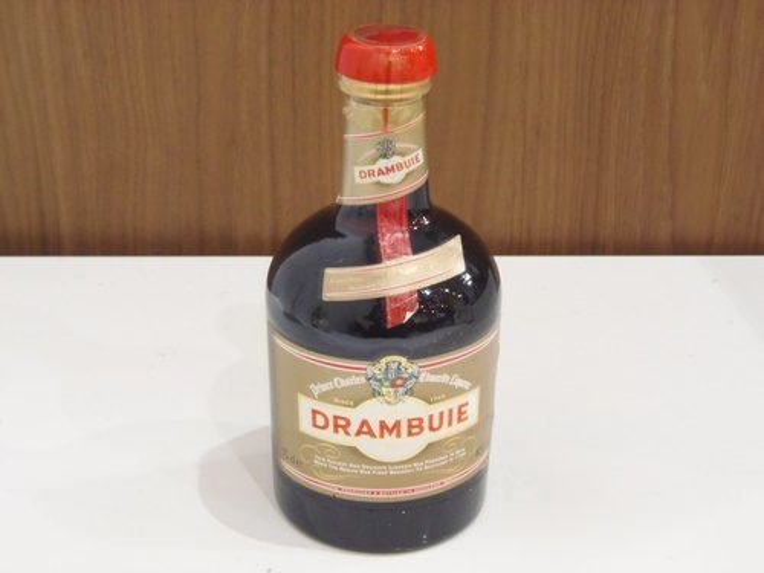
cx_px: 382
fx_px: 1390
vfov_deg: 23.3
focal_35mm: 63
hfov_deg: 30.7
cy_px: 286
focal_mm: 11.7
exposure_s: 1/10
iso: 400
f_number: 4
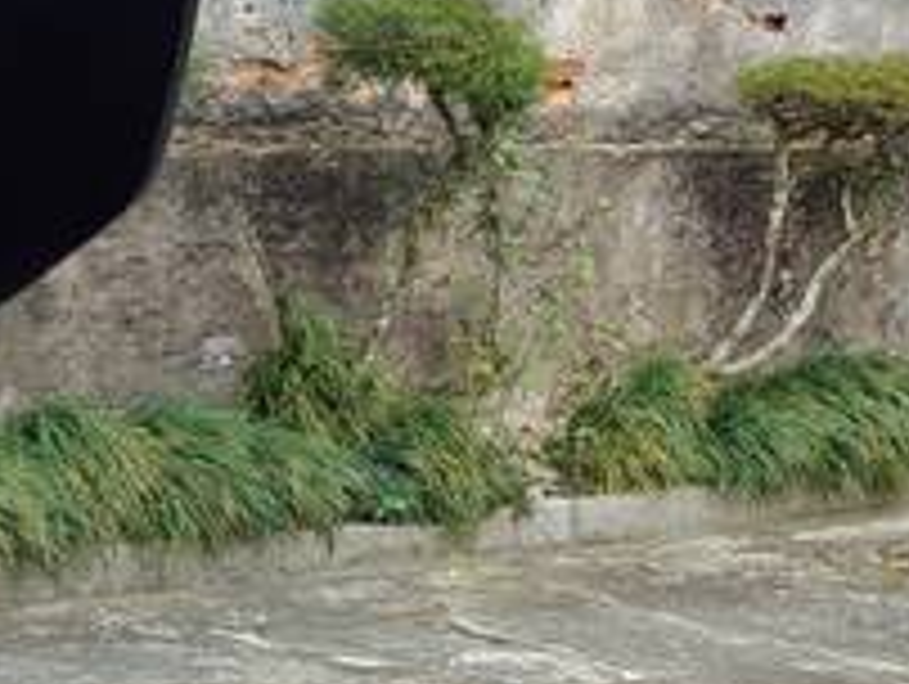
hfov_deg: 10.5
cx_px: 1890
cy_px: -418
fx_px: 4496
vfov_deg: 8.5
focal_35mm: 171
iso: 50
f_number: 1.8
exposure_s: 1/228
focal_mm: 5.59
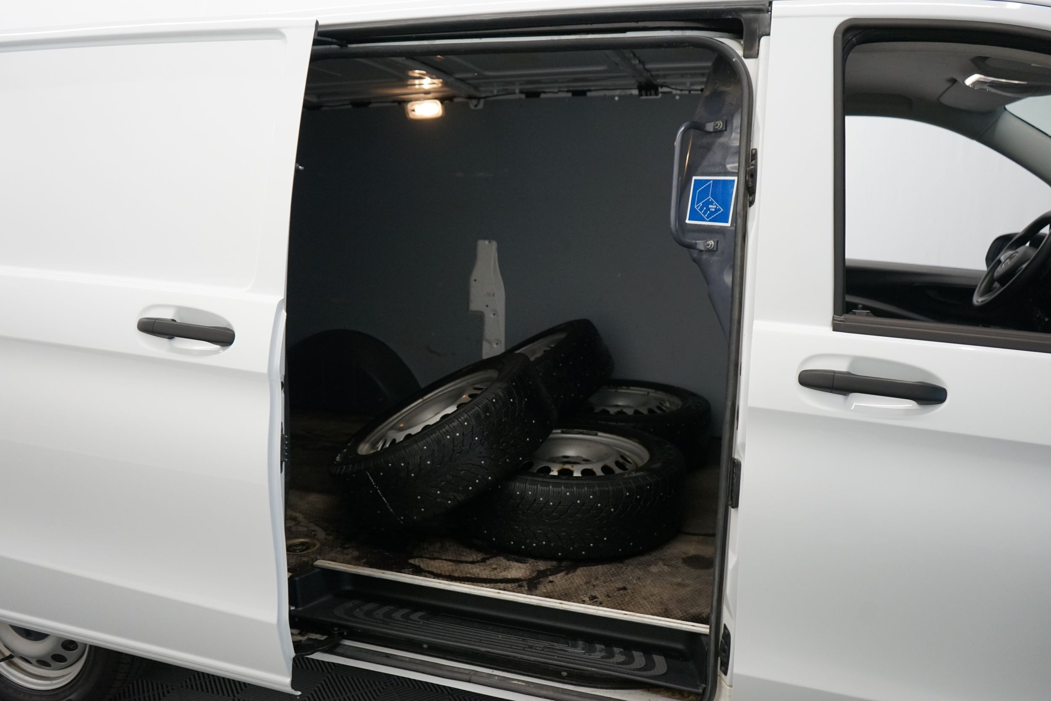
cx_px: 526
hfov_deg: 65.5
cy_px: 350
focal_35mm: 28
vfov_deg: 46.4
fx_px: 817
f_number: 4
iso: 1600
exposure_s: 1/160
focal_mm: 28
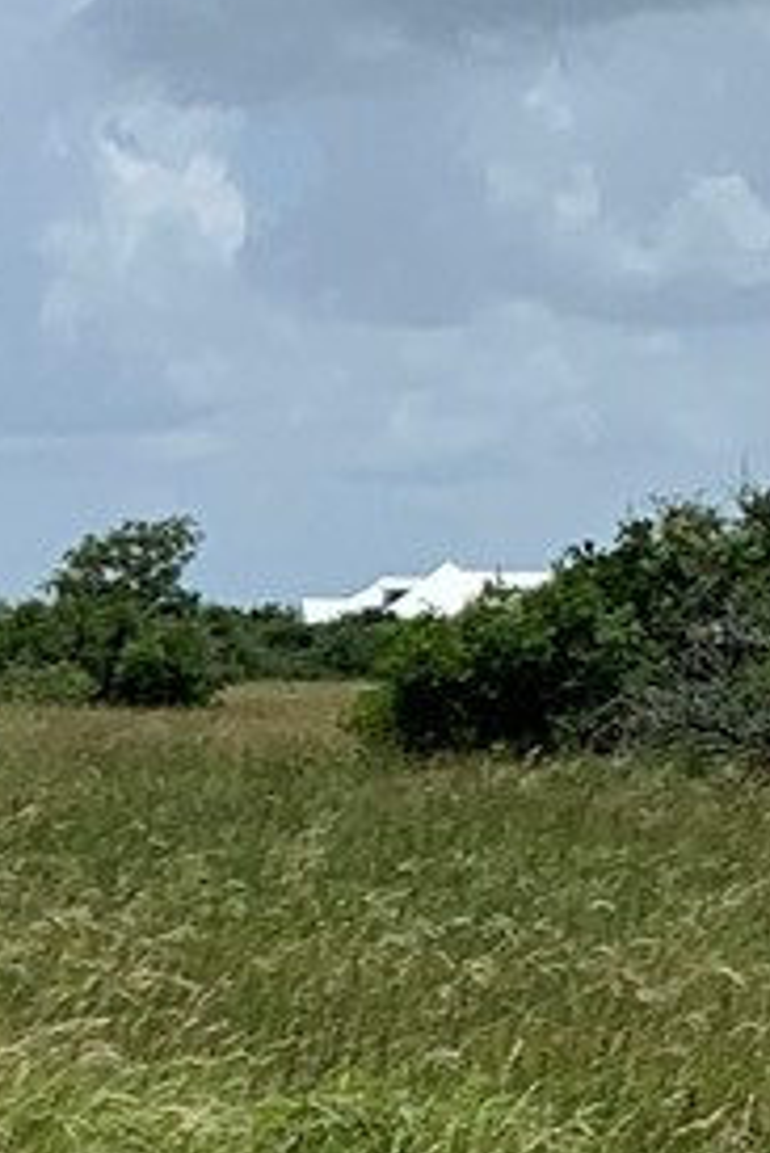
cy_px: 1515
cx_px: -1376
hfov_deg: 6.3
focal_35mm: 202
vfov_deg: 10.0
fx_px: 6472
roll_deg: -0.9
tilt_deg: -7.1
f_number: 1.8
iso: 25
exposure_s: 1/3650
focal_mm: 4.25
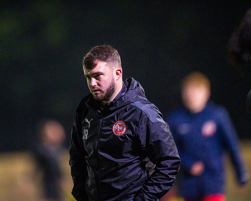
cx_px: 99
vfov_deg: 3.3
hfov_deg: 4.2
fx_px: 3438
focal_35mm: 463
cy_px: 98
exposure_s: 1/1000
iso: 5000
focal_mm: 400
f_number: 2.8
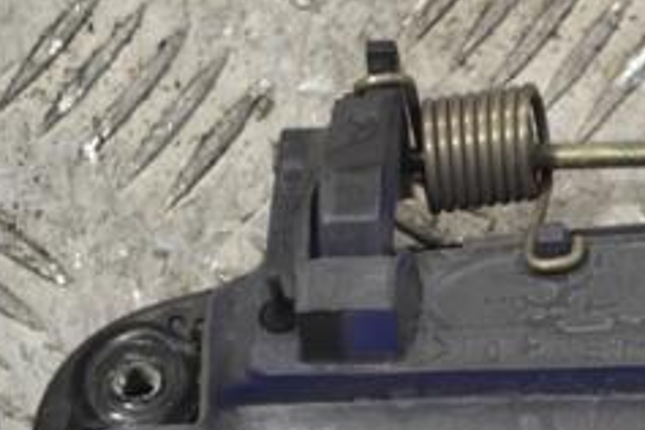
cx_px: 778
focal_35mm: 209
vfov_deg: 6.6
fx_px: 3749
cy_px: 231
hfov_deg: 9.7
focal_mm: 55
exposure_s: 1/80
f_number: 5.6
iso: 400
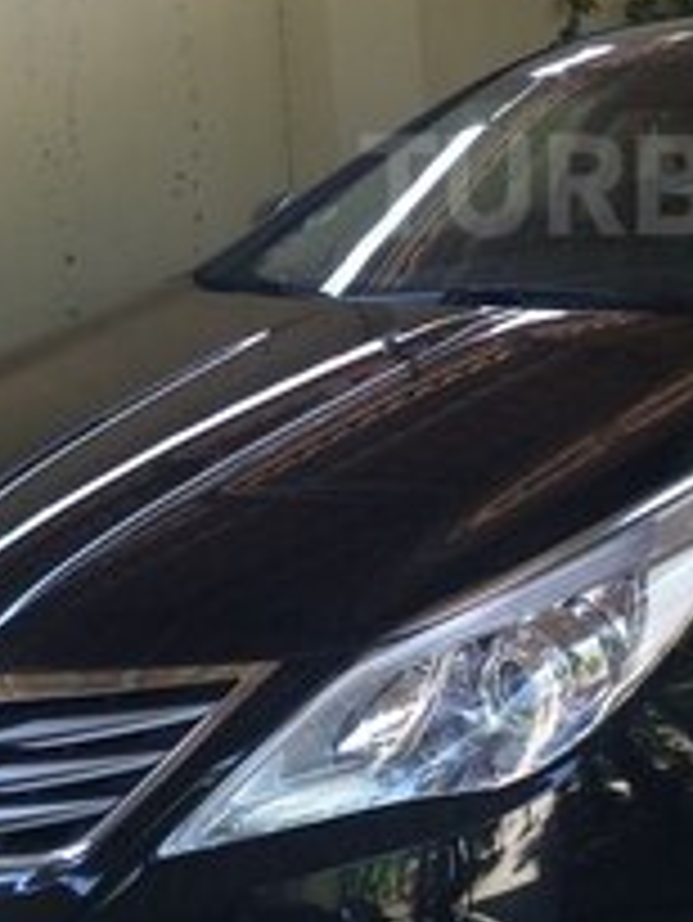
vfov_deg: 27.2
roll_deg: +3.4
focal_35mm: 70
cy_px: 184
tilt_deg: -8.8
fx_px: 1867
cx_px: 706
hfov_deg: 20.3
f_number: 2.2
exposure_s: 1/100
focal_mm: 4.15
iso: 50
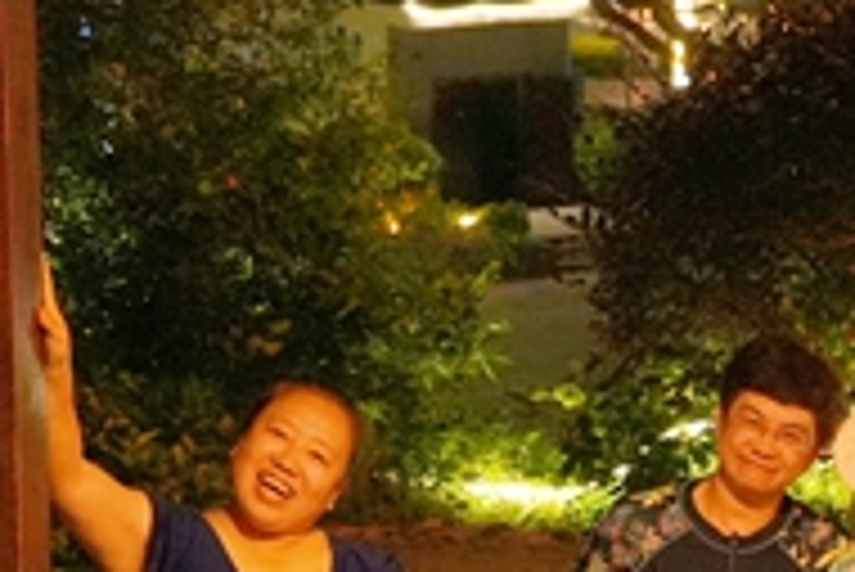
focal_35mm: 170
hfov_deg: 12.1
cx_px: 459
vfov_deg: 8.0
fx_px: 4043
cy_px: 804
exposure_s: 1/60
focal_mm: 27
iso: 3200
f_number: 4.5
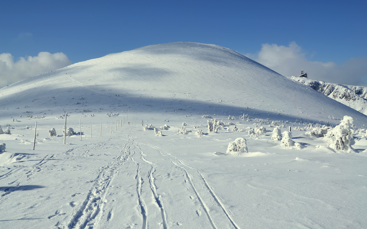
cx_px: 184
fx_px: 340
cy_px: 112
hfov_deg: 56.7
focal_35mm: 34
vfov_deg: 37.3
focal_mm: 22
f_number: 9
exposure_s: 1/320
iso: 100
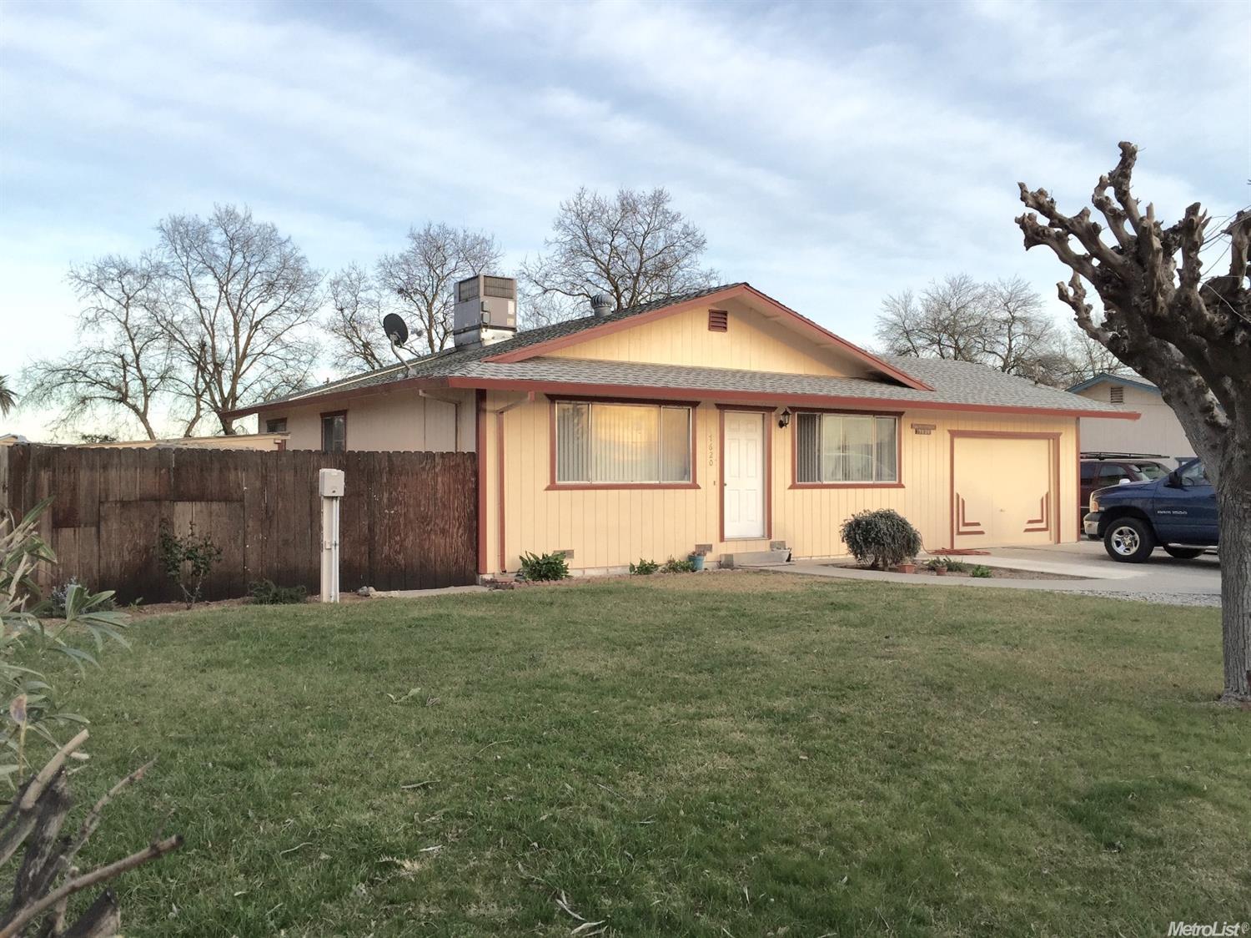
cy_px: 469
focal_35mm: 29
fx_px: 1048
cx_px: 626
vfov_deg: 48.2
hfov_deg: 61.7
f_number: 2.2
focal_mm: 4.15
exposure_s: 1/341
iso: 32
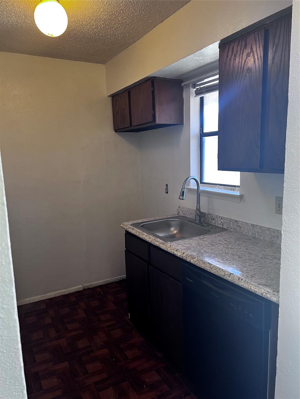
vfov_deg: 67.3
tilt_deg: -9.7
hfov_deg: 53.1
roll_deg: +1.7
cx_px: 150
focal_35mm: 26
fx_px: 300
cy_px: 200
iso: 125
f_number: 1.5
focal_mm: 5.7
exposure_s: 1/60
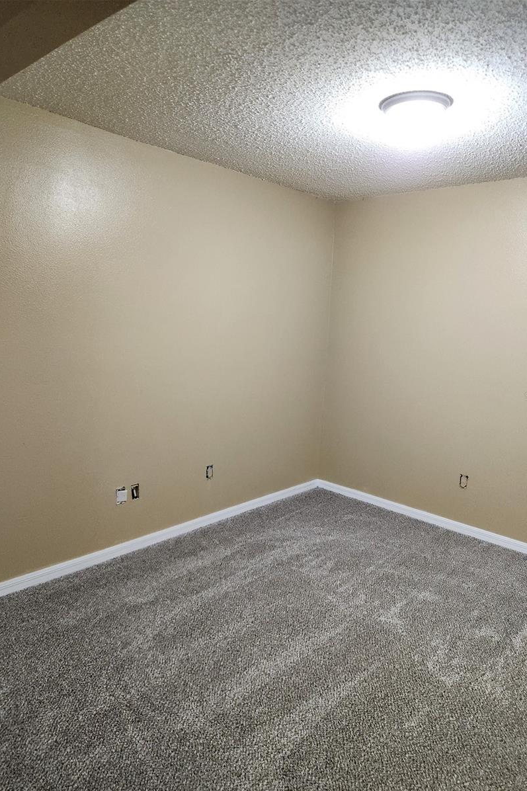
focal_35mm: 24
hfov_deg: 53.1
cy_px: 396
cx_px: 274
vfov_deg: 73.8
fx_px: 527
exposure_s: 1/60
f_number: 1.8
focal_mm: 5.4
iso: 640
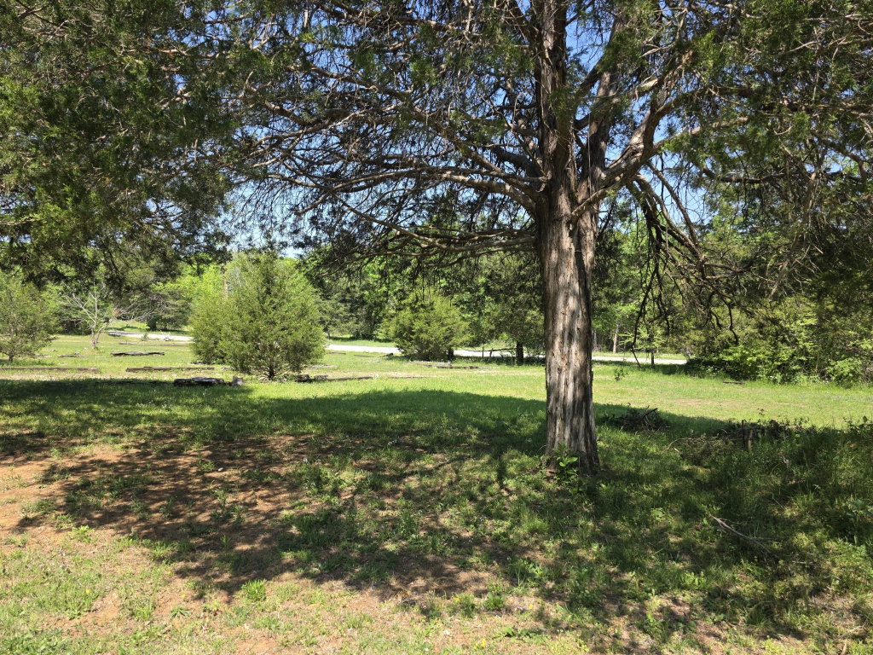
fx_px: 580
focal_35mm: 23
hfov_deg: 73.9
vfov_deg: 58.9
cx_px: 436
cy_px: 328
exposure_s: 1/1785
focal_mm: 6.3
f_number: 1.7
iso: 80
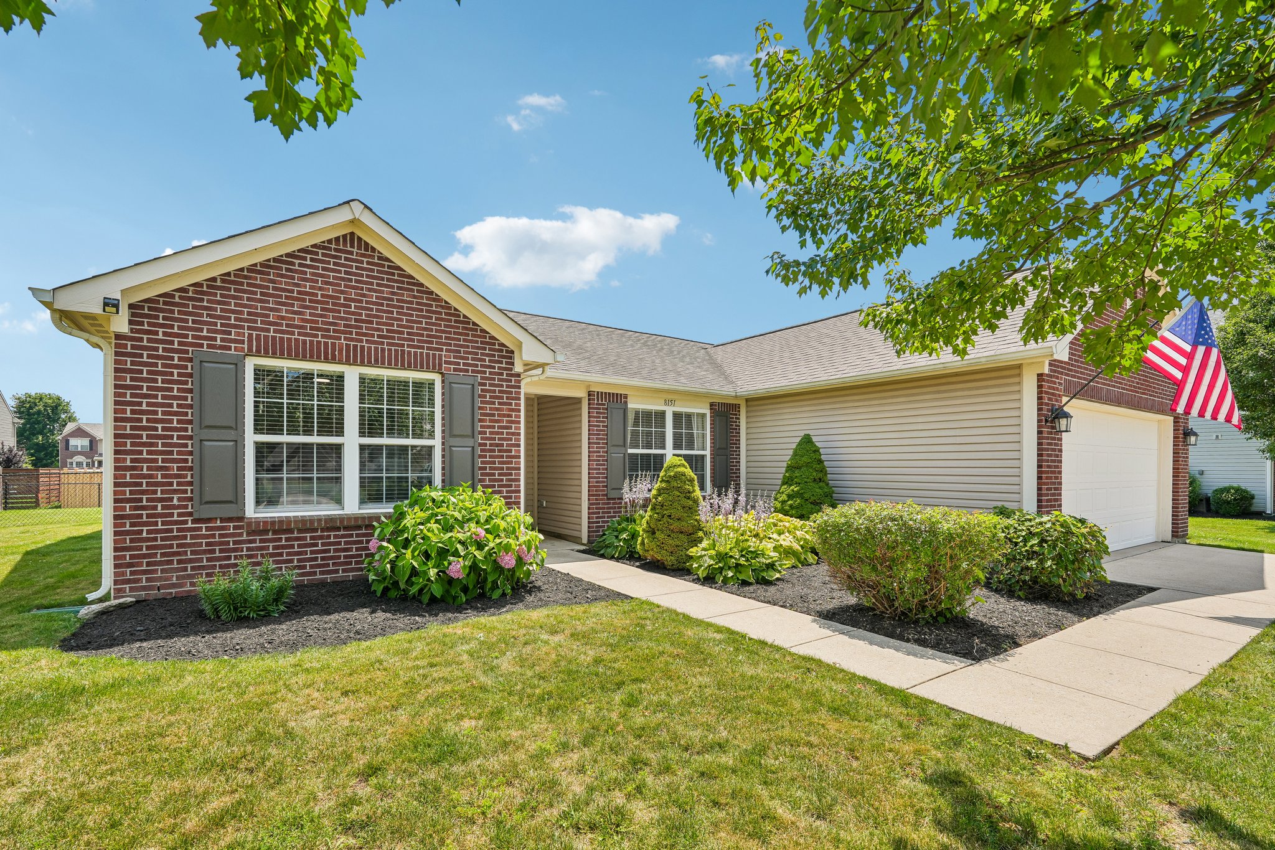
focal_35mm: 16
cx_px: 638
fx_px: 567
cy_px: 425
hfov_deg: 96.7
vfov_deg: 73.7
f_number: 8
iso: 100
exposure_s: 1/200
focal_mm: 16
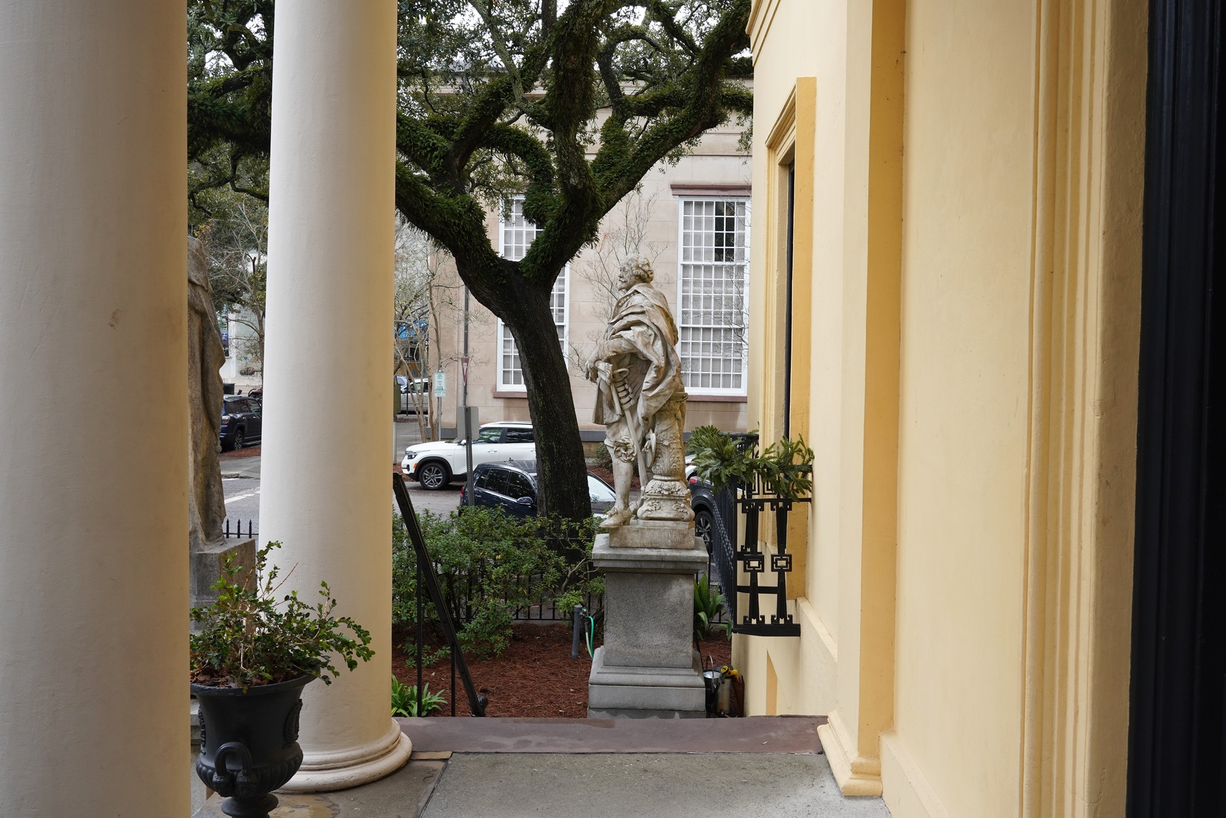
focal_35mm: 31
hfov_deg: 60.3
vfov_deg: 42.3
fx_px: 1056
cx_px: 613
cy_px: 409
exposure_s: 1/100
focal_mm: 31
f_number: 11
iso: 400
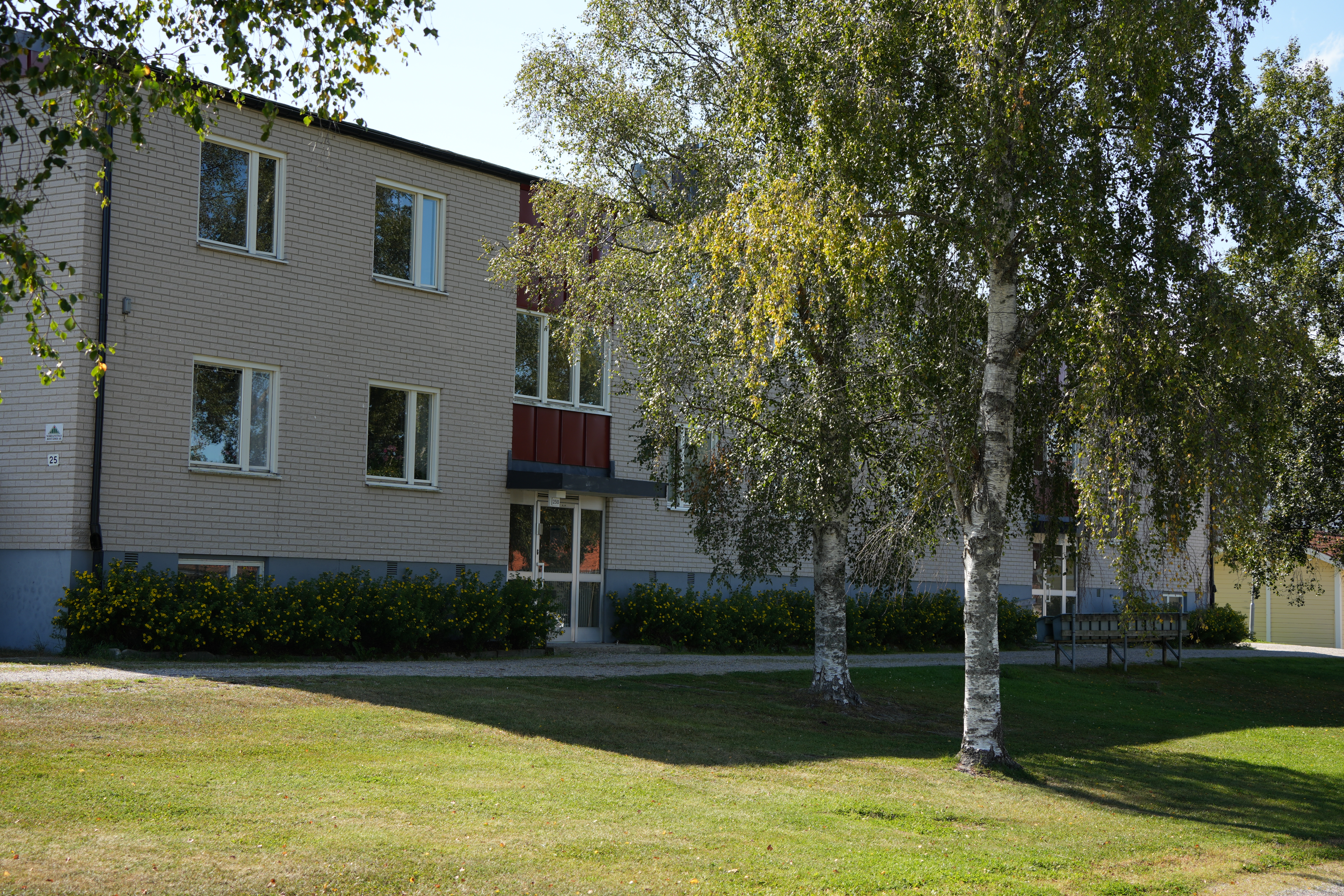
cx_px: 655
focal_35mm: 54
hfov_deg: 36.9
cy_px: 431
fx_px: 2016
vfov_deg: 25.1
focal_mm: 50
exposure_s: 1/320
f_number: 4.5
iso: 100
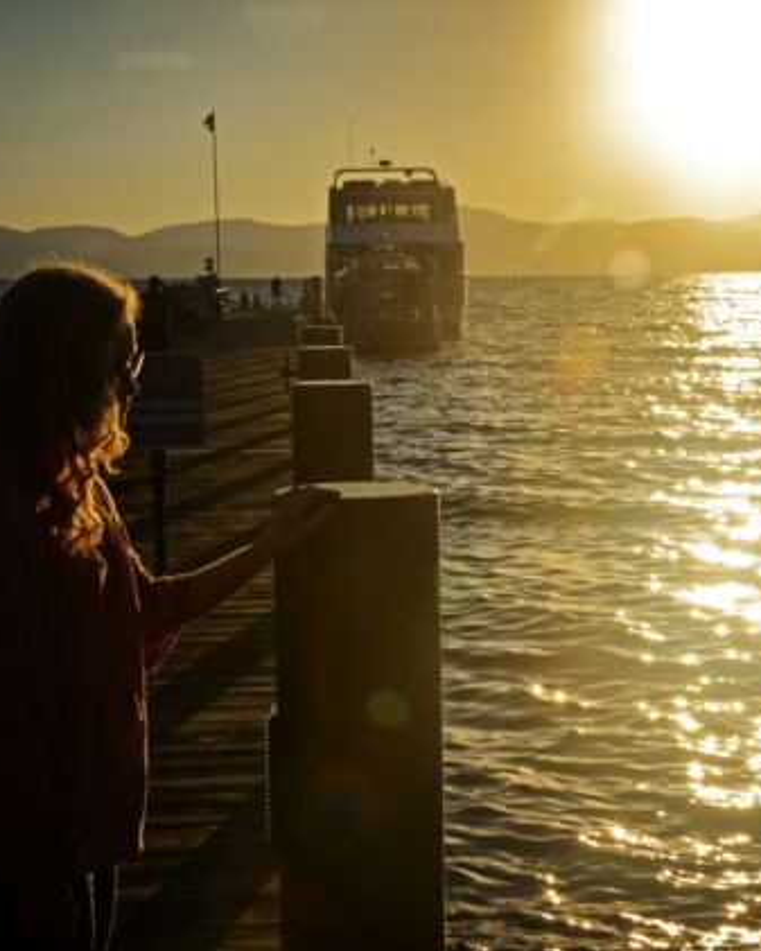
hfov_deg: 20.4
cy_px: 476
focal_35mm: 75
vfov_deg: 25.5
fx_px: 2103
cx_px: 506
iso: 200
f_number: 16
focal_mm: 35
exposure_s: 1/640
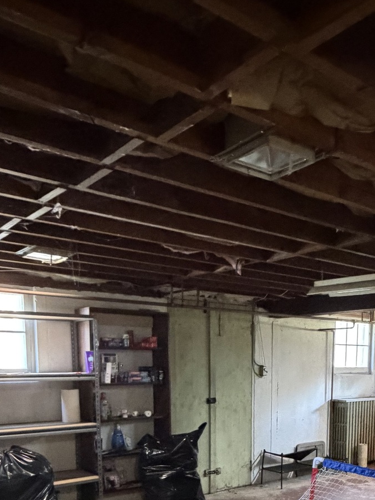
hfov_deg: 39.3
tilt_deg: -6.9
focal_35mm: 36
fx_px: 520
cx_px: 239
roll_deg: -0.3
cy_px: 426
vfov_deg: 47.4
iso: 1600
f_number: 2.2
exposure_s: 1/30
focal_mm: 2.22
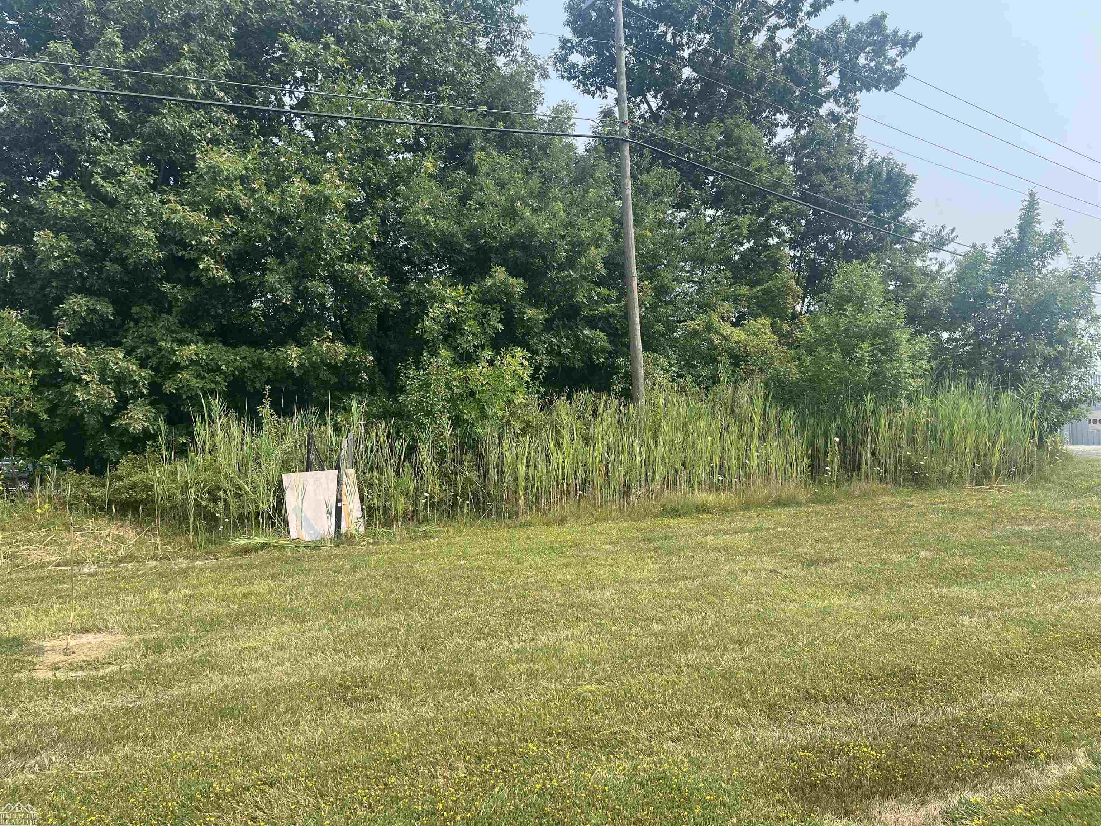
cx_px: 550
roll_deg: +1.1
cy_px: 413
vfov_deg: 53.1
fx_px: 827
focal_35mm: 26
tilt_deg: +4.1
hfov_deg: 67.3
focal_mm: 5.1
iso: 50
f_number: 1.6
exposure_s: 1/1355
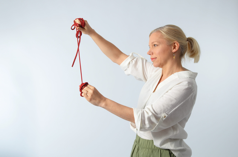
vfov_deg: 25.6
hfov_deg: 37.9
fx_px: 346
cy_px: 78
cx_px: 119
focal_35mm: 52
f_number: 5.6
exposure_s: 1/250
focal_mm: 35
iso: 200
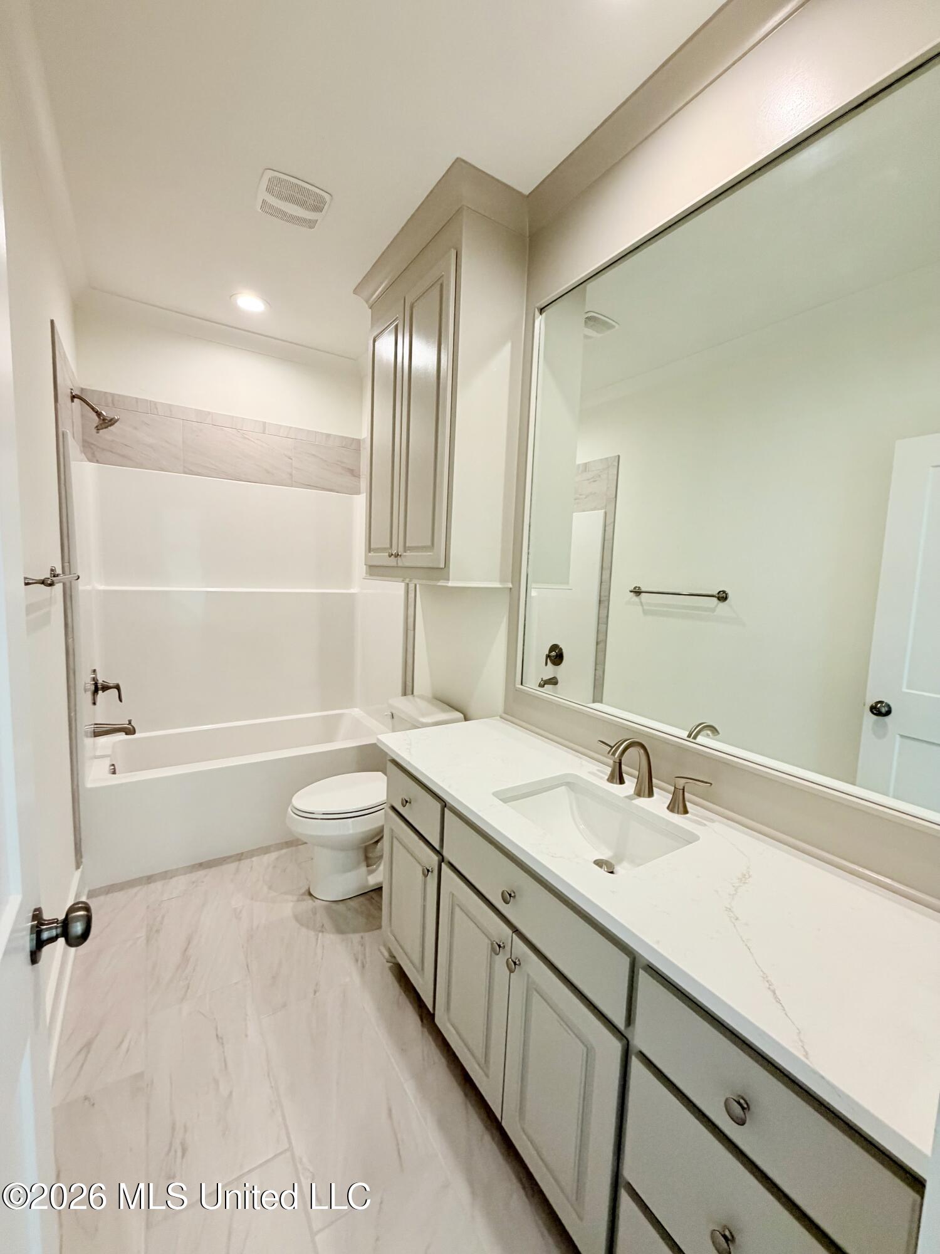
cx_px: 470
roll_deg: -2.3
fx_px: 507
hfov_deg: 85.7
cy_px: 627
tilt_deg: -6.3
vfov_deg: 102.1
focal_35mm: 14
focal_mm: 2.22
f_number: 2.2
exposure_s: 1/120
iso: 250
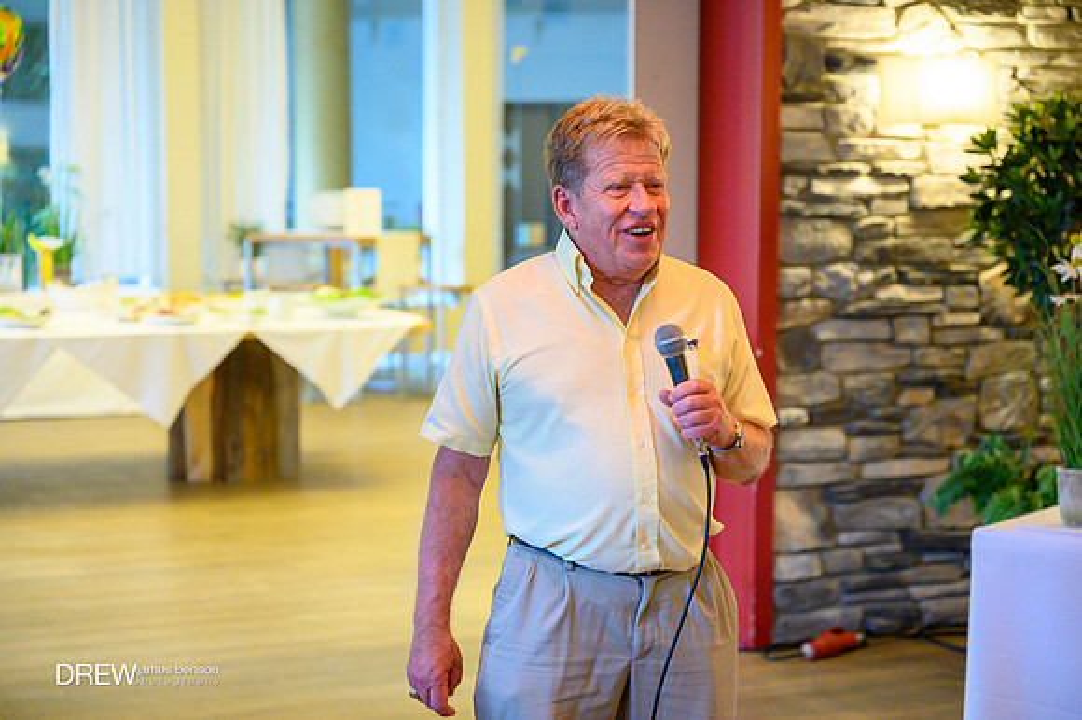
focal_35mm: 70
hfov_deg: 28.9
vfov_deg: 19.4
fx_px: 2103
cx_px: 541
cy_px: 360
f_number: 3.2
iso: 2500
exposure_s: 1/160
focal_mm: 70
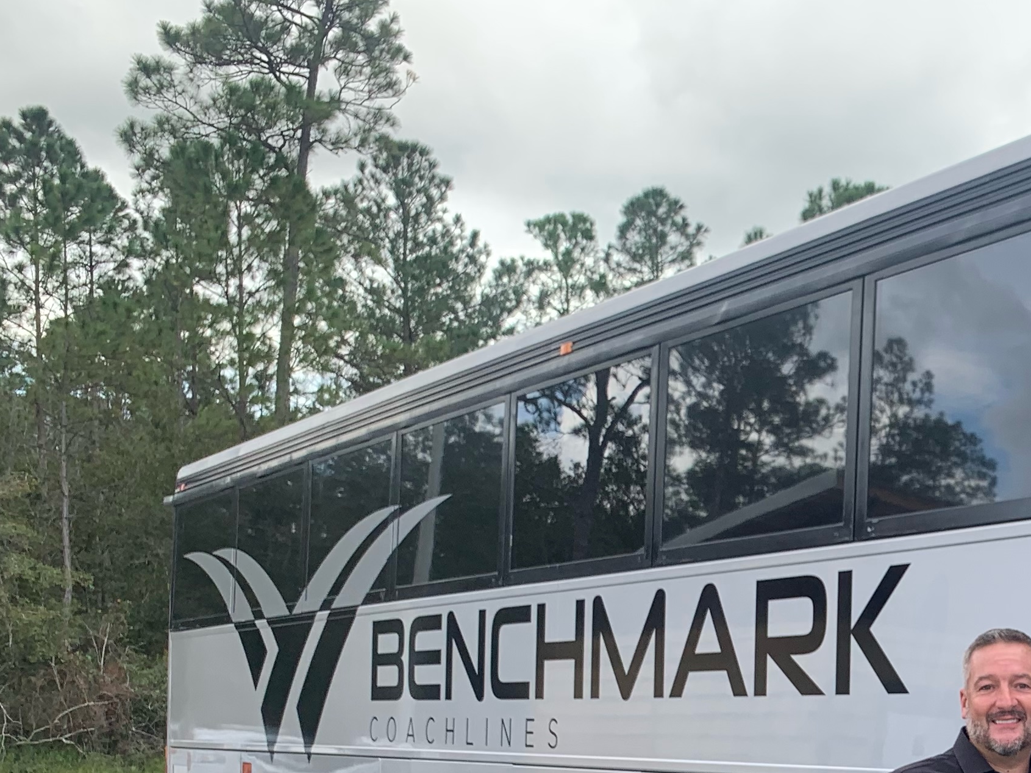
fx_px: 1846
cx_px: 1121
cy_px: 823
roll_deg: -0.4
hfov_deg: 28.5
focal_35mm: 62
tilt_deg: -4.3
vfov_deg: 22.5
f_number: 1.8
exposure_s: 1/495
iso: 25
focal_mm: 4.25
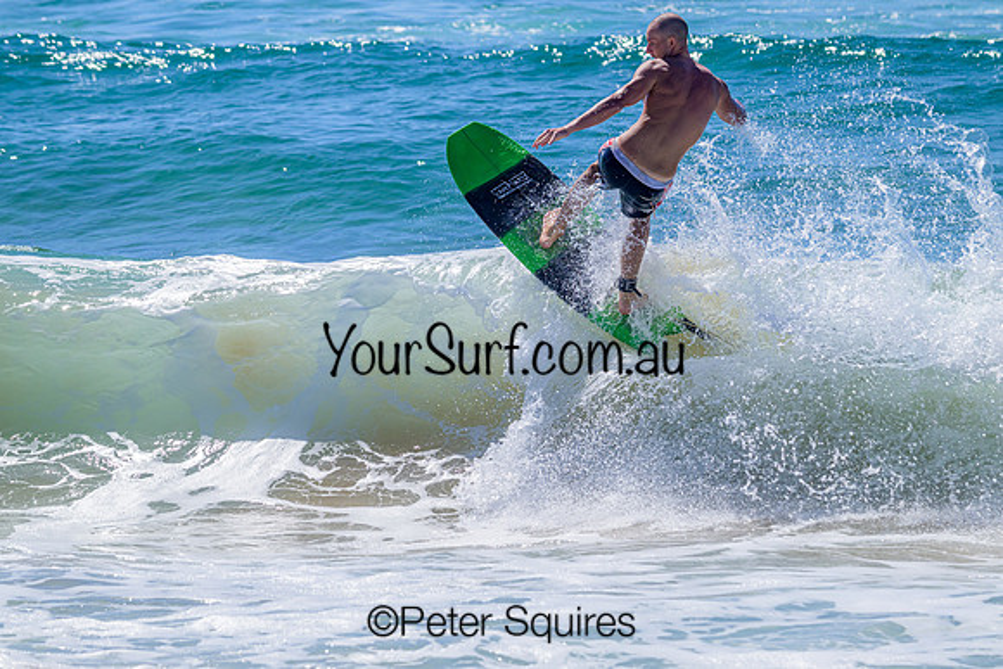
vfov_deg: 3.9
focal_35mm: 350
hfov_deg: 5.9
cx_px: 502
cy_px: 335
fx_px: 9763
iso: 900
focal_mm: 350
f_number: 11
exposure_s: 1/2000
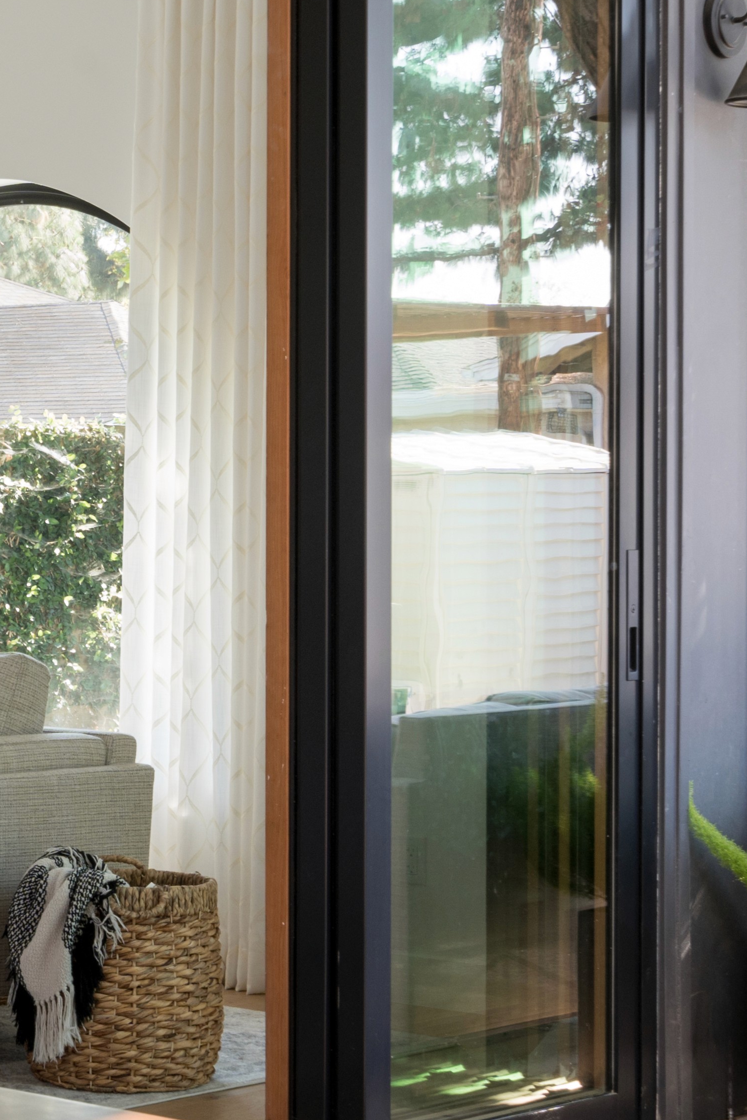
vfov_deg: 18.9
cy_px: 533
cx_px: -445
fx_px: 3362
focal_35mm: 108
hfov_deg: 12.0
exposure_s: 1/10
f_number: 11
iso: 250
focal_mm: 35
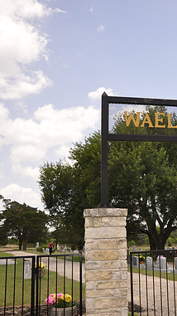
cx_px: 208
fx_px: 359
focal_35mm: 43
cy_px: 157
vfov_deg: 47.4
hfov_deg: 25.1
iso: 200
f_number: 5.6
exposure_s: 1/200
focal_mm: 18
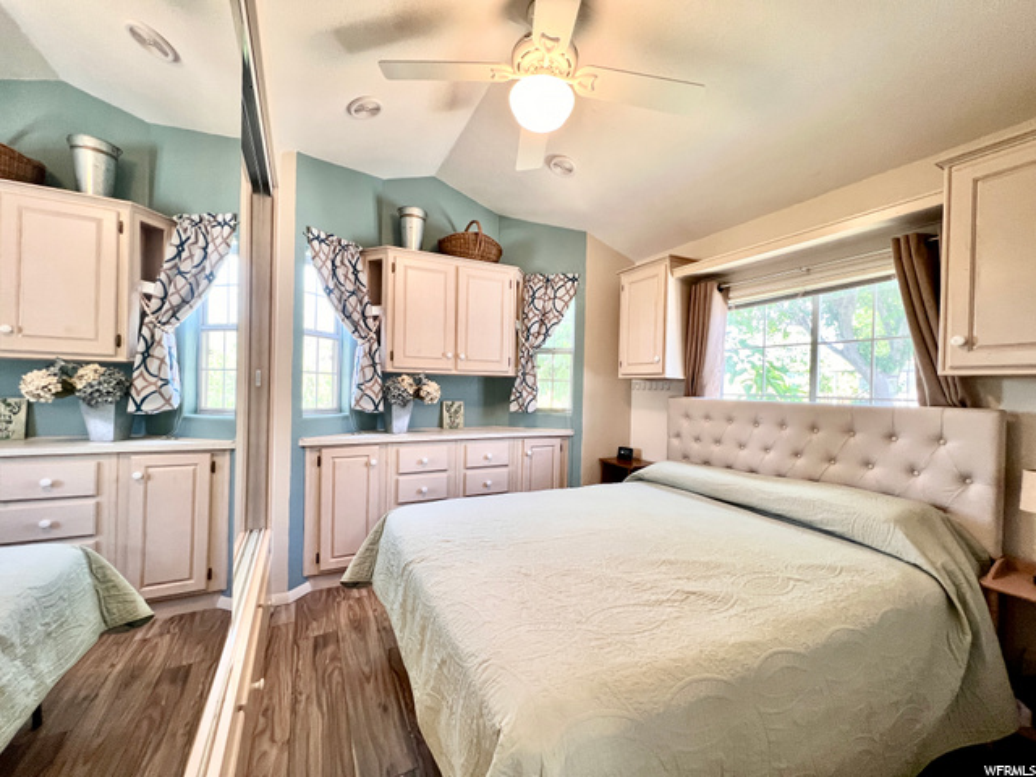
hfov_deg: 106.2
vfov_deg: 89.9
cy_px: 388
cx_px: 518
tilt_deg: +0.2
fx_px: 389
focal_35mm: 13
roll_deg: -1.4
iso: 125
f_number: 1.8
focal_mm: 1.57
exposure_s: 1/60
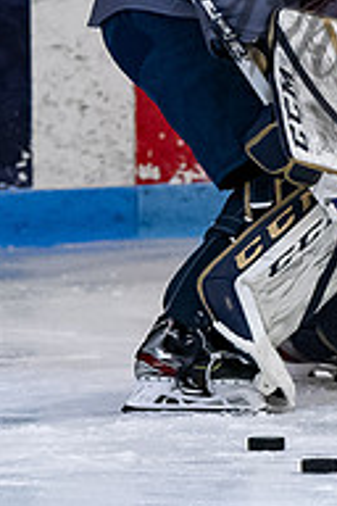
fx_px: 11598
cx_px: 432
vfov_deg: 2.5
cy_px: -51
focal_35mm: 826
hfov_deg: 1.7
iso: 2000
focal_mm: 122
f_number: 3.5
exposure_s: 1/800
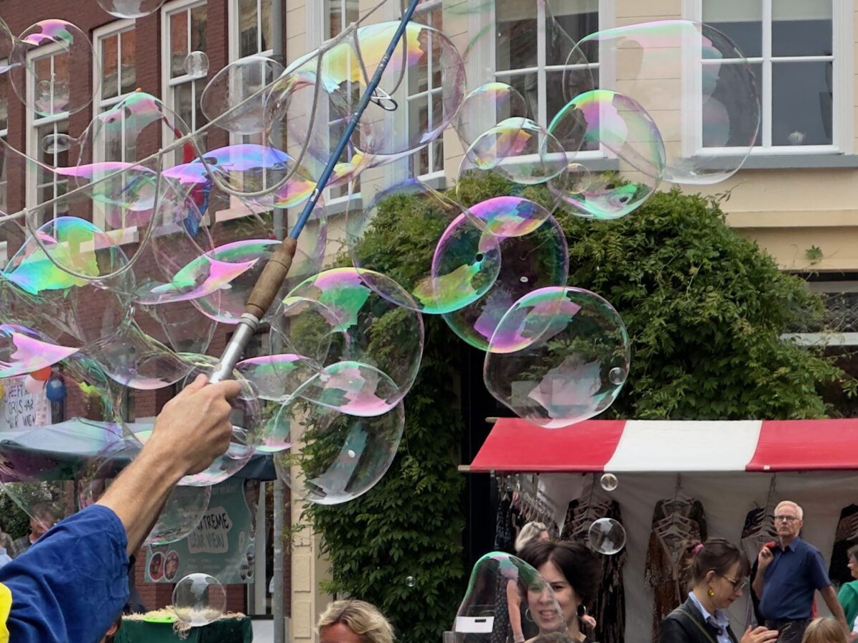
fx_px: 4089
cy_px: 384
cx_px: 39
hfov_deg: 11.9
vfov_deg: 9.0
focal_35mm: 165
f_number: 2.8
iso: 32
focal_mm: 9
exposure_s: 1/240
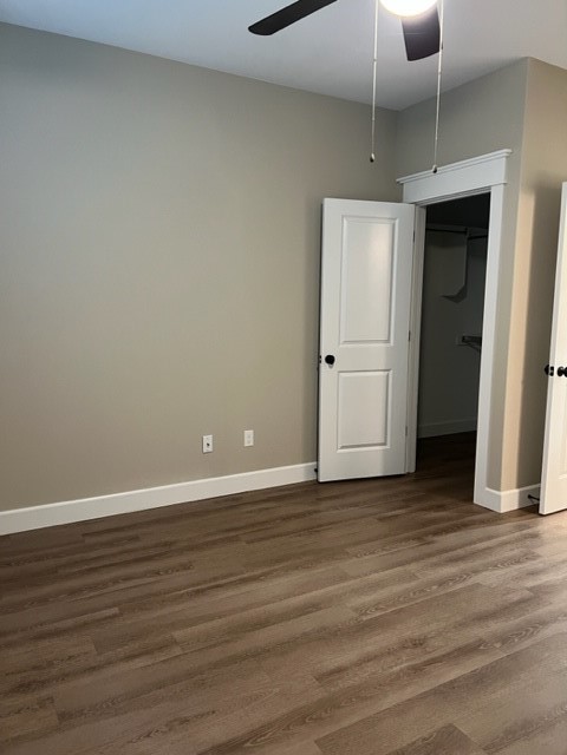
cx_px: 284
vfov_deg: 67.3
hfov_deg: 53.1
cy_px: 378
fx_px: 568
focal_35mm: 26
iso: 400
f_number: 1.5
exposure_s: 1/40
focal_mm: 5.7
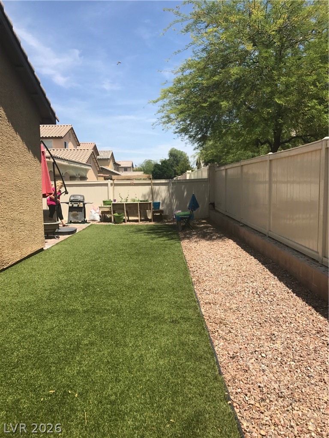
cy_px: 219
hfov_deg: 49.7
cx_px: 164
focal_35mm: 28
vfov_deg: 63.4
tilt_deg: -5.8
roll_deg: +0.8
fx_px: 355
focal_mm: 3.99
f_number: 1.8
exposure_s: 1/2398
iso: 20
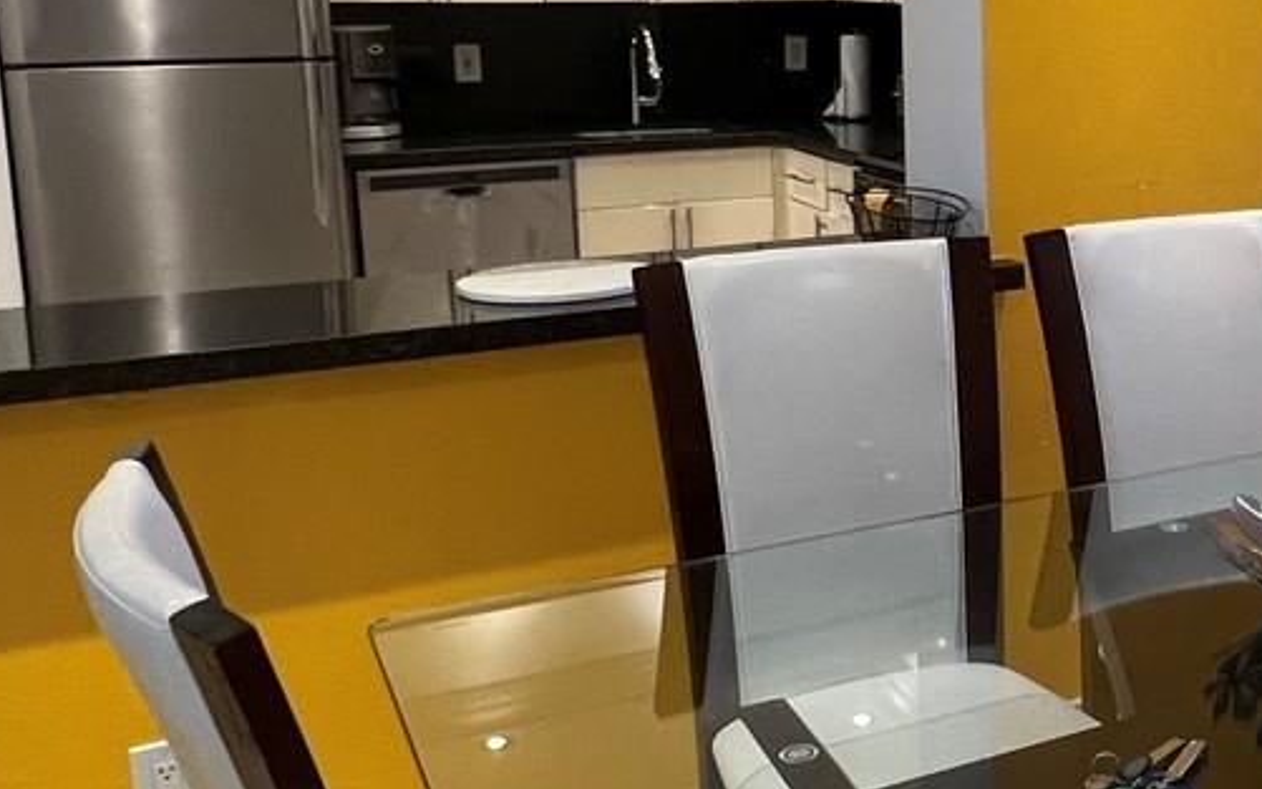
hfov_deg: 41.1
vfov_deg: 29.0
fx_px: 1513
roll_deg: -0.2
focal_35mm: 44
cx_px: 1176
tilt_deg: -9.2
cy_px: 250
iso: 160
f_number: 1.8
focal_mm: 1.57
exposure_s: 1/60
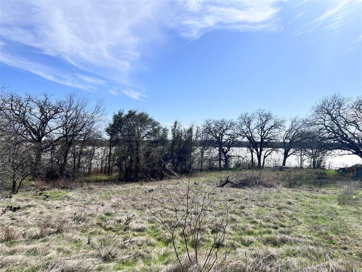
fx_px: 272
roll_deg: +0.1
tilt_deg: +0.0
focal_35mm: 26
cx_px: 181
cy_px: 136
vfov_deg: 53.1
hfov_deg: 67.3
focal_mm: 5.7
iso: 50
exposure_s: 1/8000
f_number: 1.5
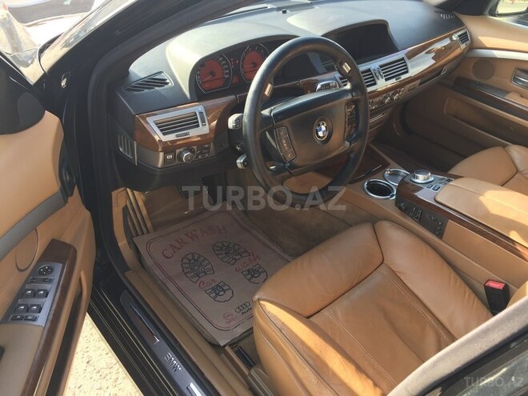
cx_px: 264
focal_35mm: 29
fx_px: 442
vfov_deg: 48.2
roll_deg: -3.8
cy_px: 198
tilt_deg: -35.2
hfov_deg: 61.7
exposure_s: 1/100
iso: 32
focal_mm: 4.15
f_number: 2.2
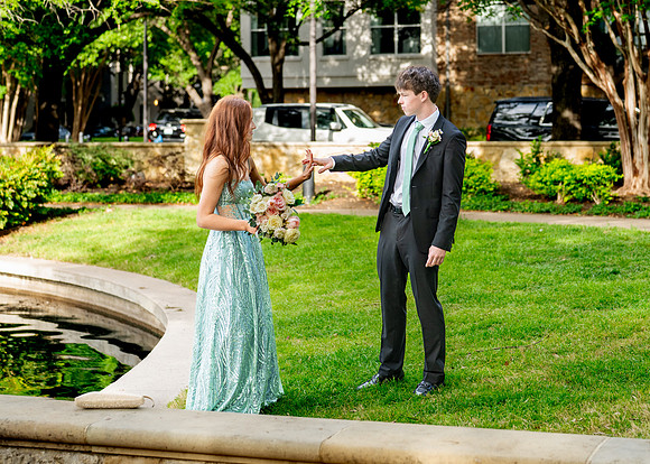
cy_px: 147
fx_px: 1495
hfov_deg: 24.5
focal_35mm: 81
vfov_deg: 17.6
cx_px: 366
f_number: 2.5
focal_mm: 50
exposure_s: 1/400
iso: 200
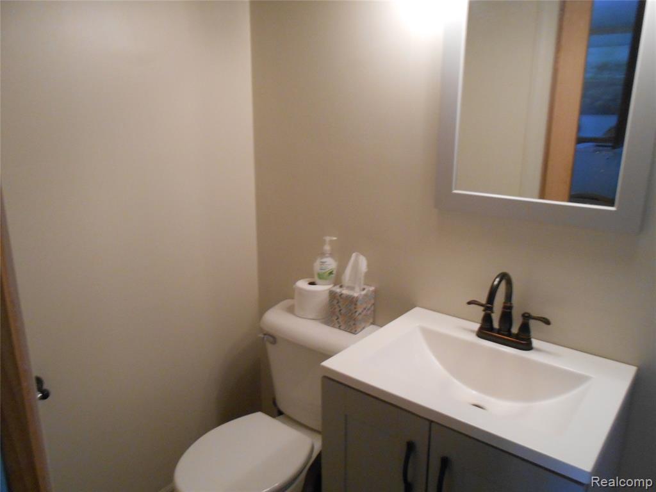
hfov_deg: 67.3
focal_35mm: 26
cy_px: 246
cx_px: 328
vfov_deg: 53.1
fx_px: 493
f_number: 3.5
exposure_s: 1/25
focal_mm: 4.6
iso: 400
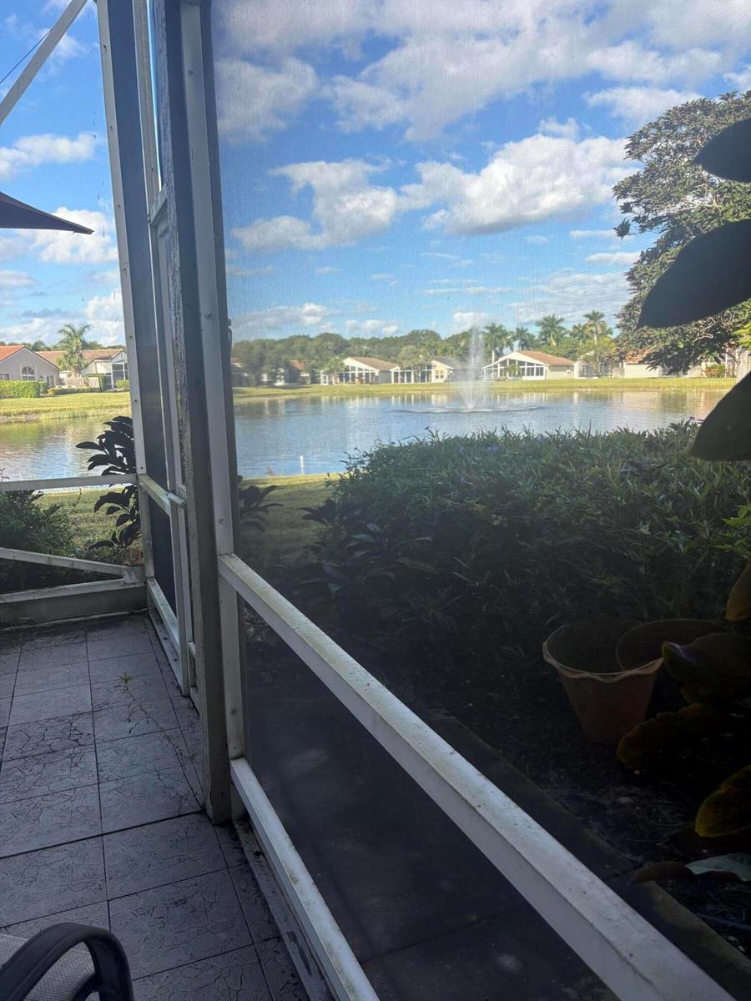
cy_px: 500
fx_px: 752
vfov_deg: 67.3
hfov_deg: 53.1
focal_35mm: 26
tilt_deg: -6.4
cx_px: 376
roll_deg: +1.2
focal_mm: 5.96
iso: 50
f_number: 1.6
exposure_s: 1/945
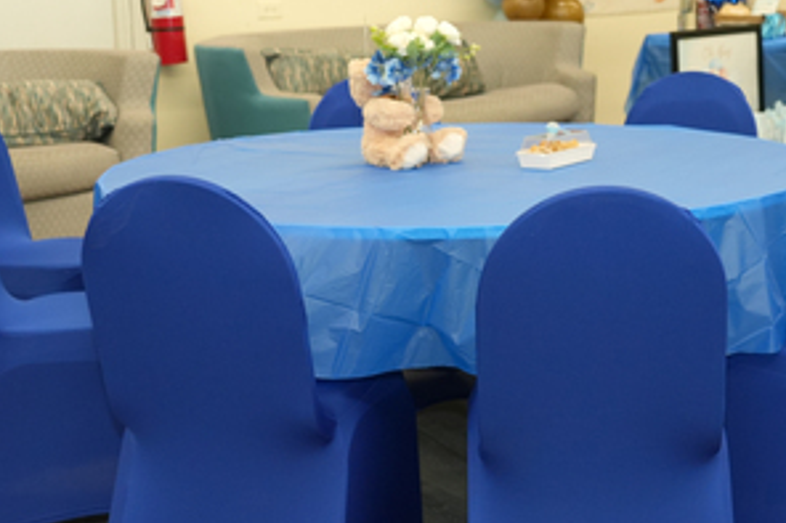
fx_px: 1637
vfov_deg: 18.1
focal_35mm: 75
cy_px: 191
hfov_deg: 26.8
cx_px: 534
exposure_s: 1/125
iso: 1250
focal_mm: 37
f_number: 4
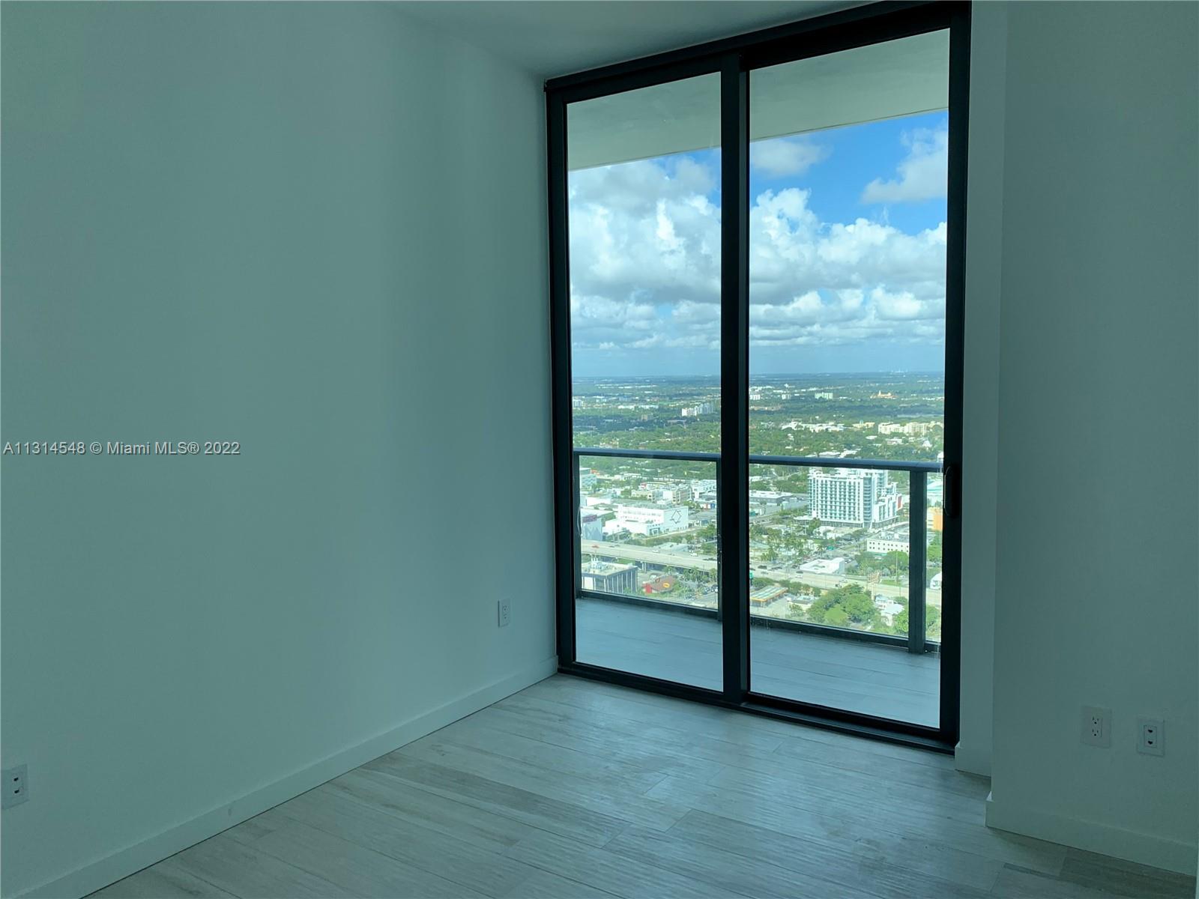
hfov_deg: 67.3
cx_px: 600
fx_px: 901
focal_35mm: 26
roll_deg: +0.5
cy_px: 450
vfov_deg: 53.1
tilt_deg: -4.3
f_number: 1.8
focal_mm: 4.25
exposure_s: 1/743
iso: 25
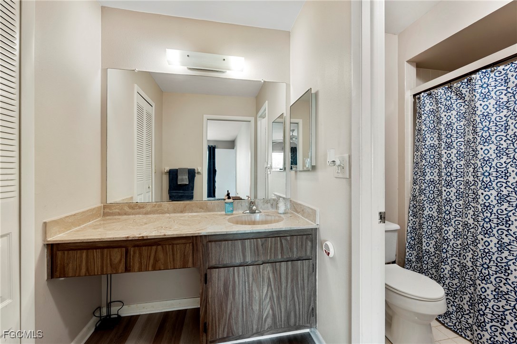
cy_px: 172
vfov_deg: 81.1
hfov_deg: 104.3
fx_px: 201
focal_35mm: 14
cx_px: 258
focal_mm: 14
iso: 100
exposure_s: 3
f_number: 8
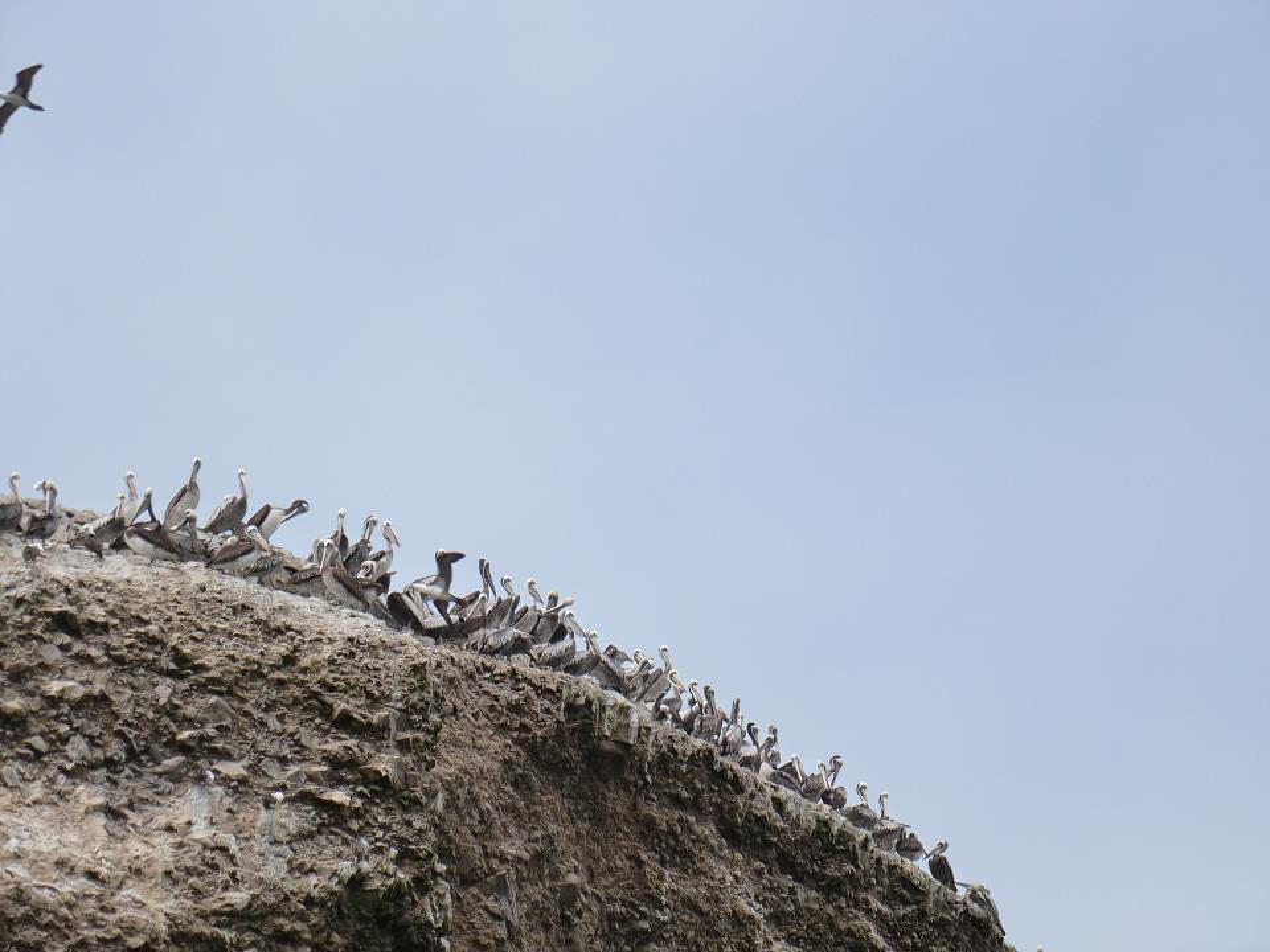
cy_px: 476
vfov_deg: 8.2
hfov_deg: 10.9
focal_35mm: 182
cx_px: 635
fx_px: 6677
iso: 160
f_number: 5.4
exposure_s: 1/400
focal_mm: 32.6
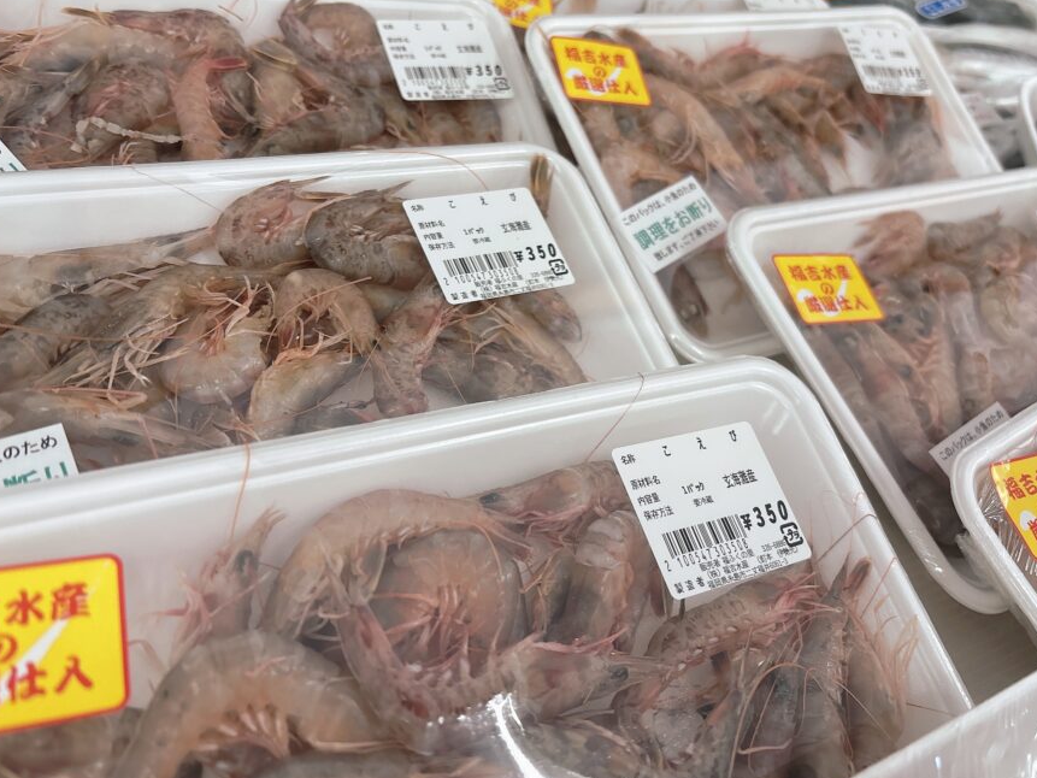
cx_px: 543
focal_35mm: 29
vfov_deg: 48.2
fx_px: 869
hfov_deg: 61.6
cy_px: 353
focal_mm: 5.96
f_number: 1.6
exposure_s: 1/120
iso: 100
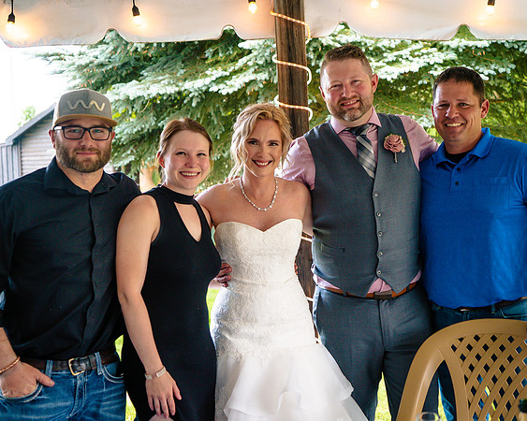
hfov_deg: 40.2
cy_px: 210
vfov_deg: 32.6
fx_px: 719
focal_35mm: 46
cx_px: 262
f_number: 4
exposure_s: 1/160
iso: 800
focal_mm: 41
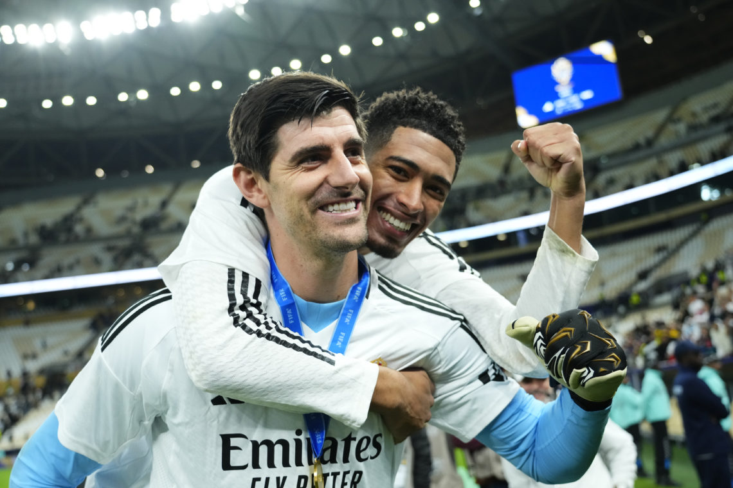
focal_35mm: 38
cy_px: 244
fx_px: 774
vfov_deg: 35.1
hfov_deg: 50.7
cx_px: 366
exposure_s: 1/1000
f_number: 4
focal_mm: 38
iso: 3200
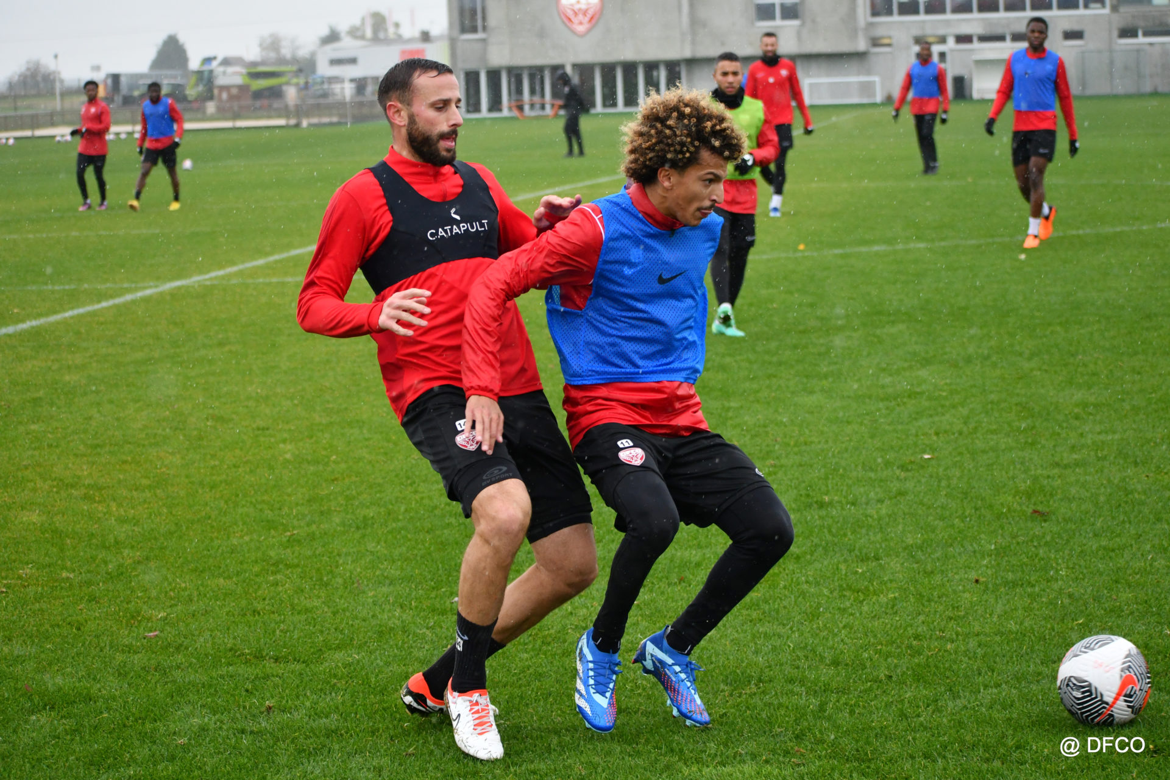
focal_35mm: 105
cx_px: 585
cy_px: 390
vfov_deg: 13.0
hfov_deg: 19.5
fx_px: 3412
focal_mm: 70
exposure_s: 1/1000
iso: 1250
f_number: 4.5
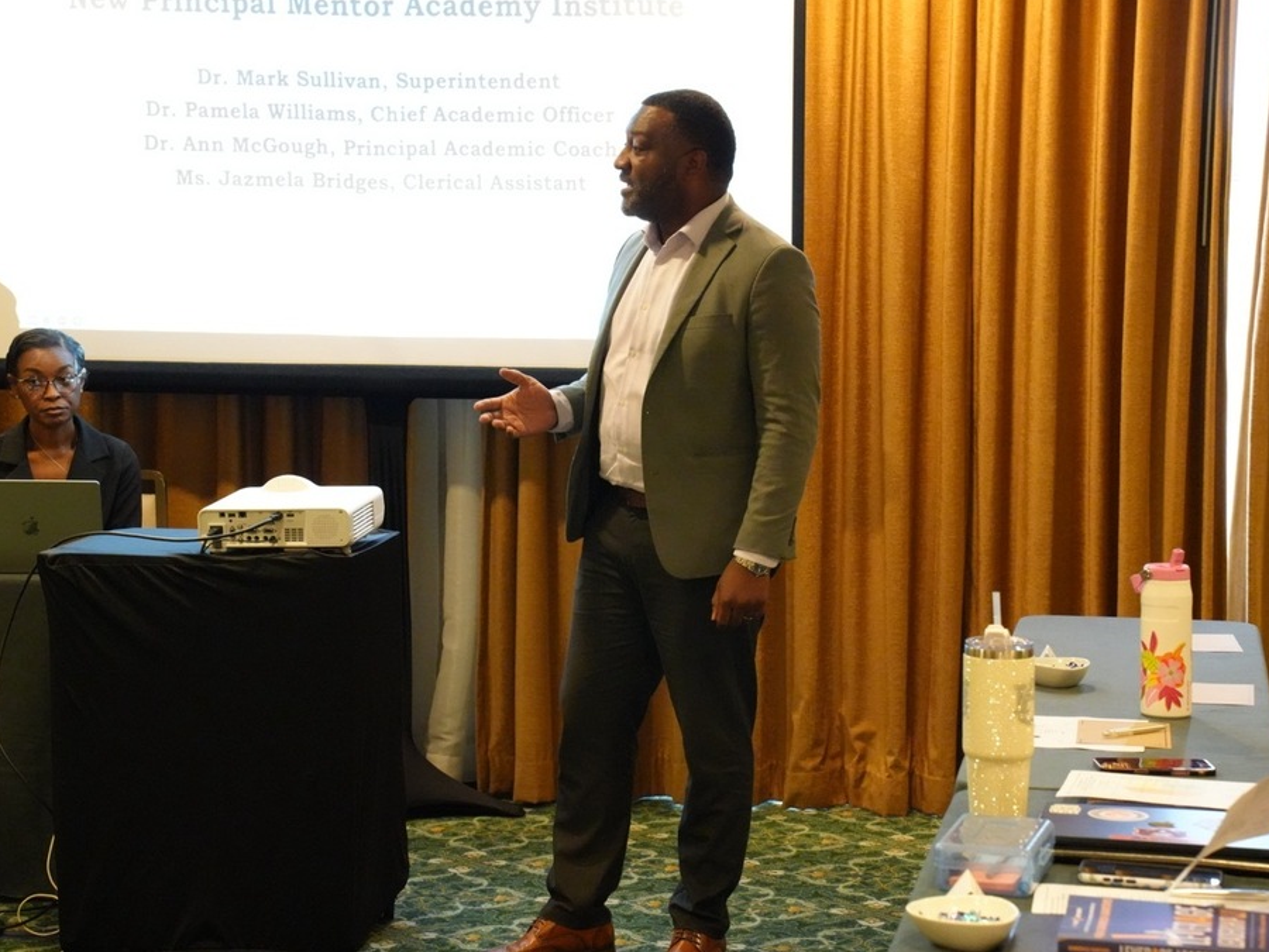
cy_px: 474
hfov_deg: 23.8
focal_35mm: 82
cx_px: 626
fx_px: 3006
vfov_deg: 18.0
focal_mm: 75
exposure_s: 1/80
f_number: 8
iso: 12800
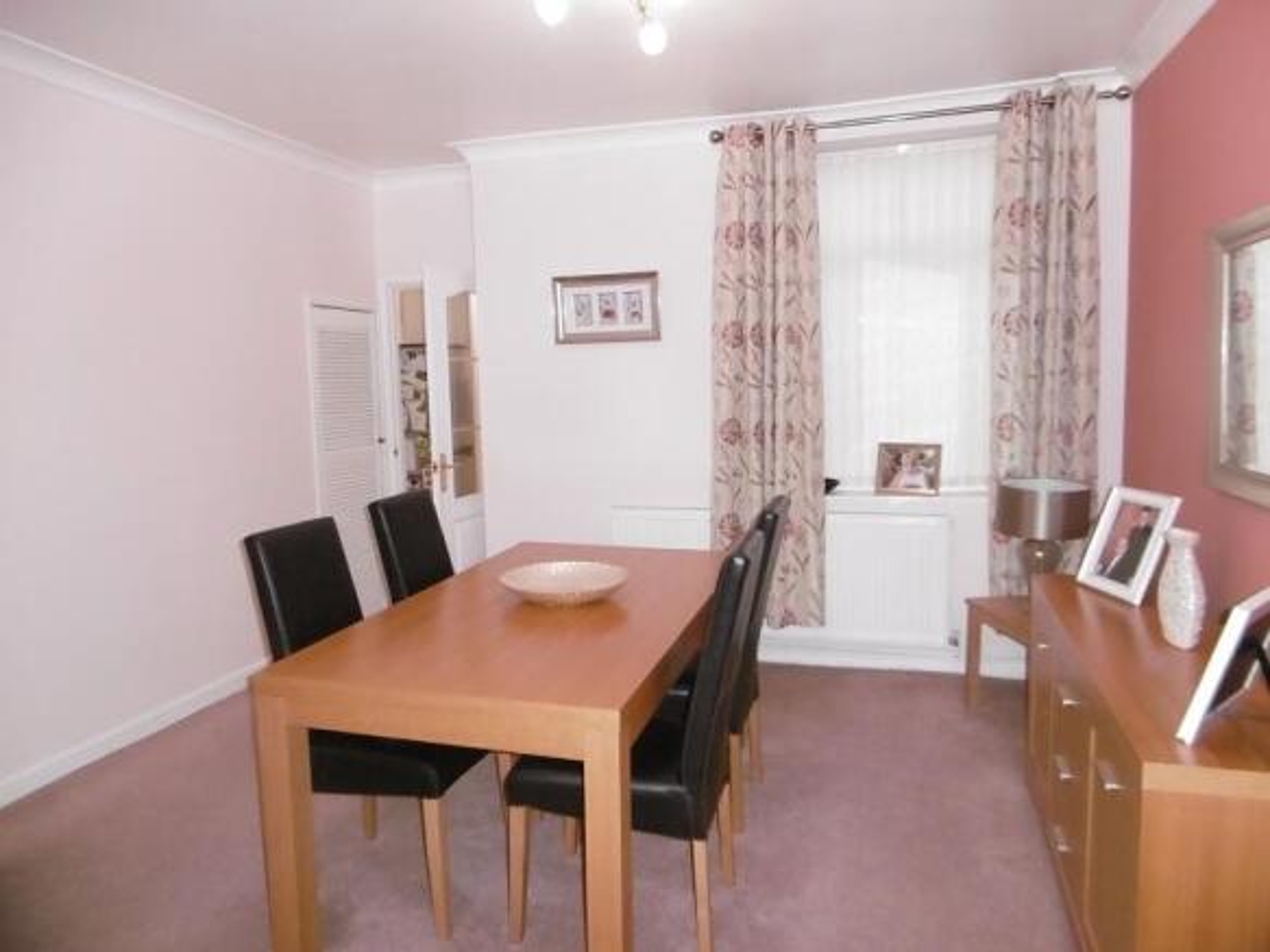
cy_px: 476
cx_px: 635
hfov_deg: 71.6
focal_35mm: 24
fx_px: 880
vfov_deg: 56.8
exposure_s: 1/60
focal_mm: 4.3
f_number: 3.1
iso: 500
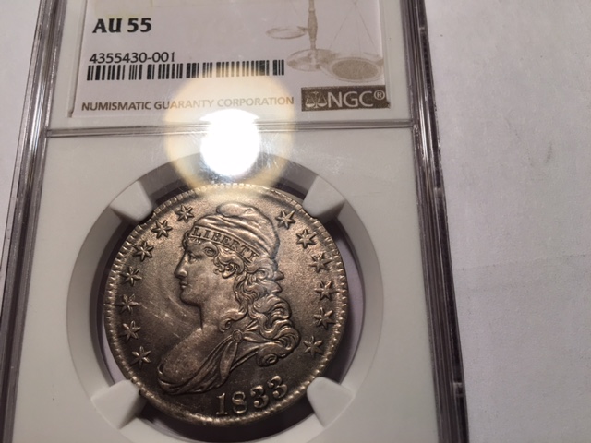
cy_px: 222
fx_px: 495
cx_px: 296
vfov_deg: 48.2
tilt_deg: -73.1
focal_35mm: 29
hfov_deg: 61.7
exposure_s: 1/30
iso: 25
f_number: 2.2
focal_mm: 4.15
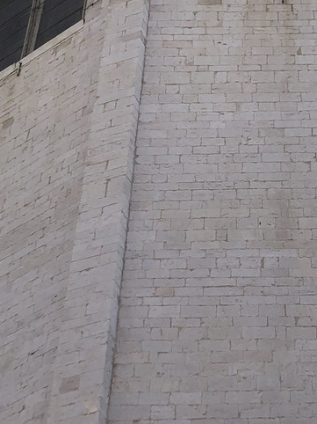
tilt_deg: +47.0
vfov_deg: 21.1
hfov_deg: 15.7
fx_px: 1137
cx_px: 290
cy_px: 162
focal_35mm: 93
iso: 20
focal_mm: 4
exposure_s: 1/2558
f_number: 1.8
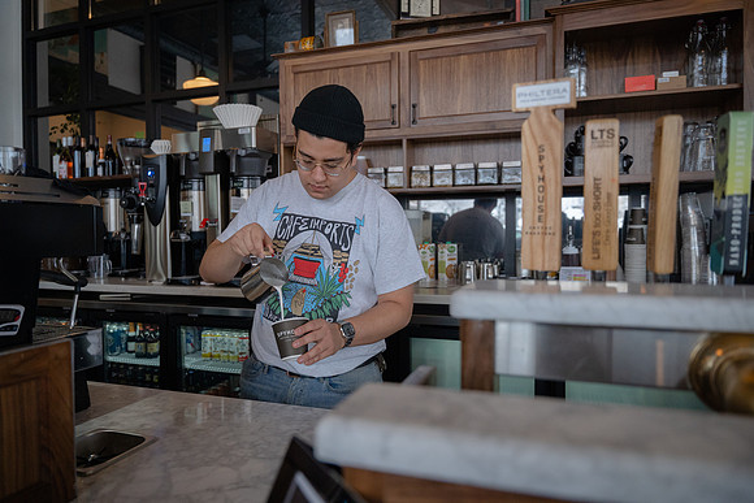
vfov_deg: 52.6
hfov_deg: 73.1
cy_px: 252
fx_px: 509
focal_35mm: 24
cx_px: 377
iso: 3200
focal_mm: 24
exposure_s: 1/640
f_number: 2.8
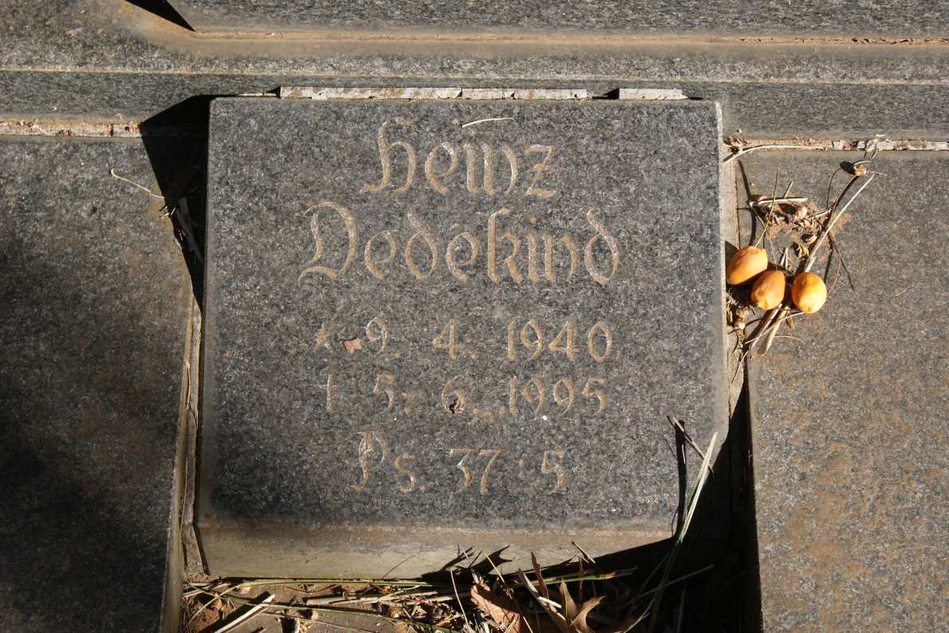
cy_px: 316
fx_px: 2373
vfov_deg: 15.2
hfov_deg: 22.6
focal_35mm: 90
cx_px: 474
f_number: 9
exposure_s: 1/125
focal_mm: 60
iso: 100
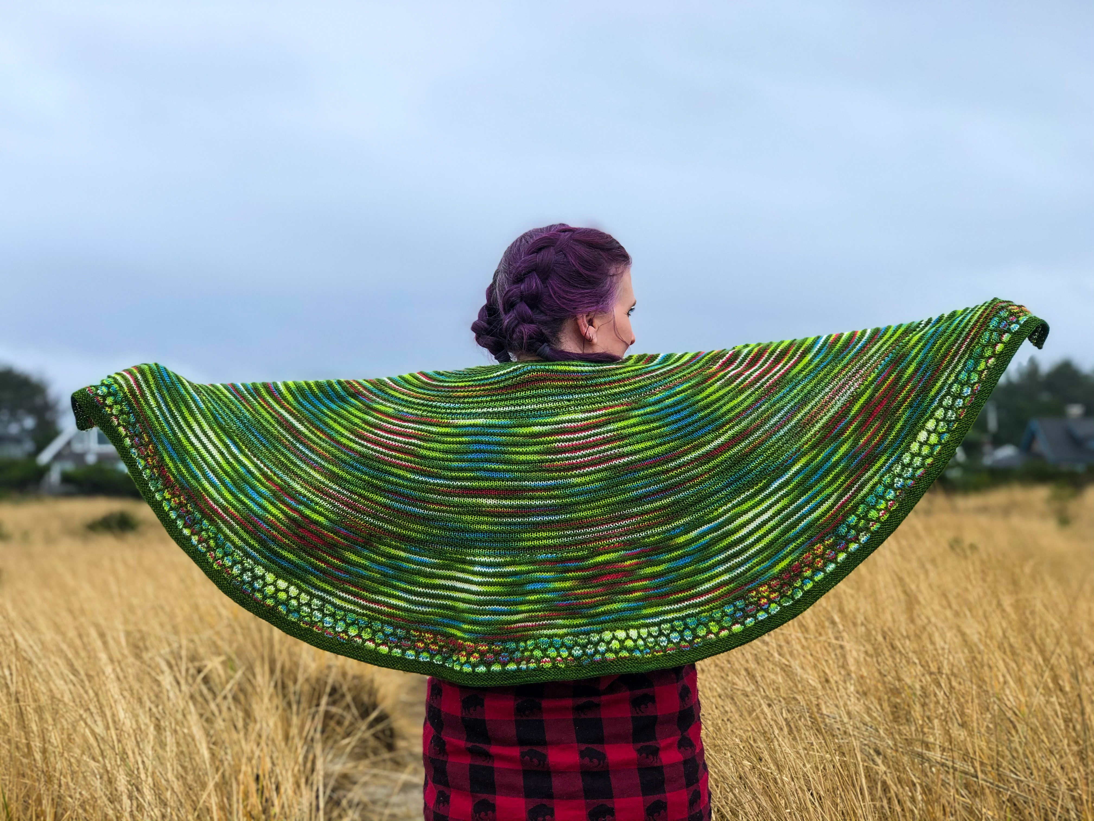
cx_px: 547
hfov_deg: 33.8
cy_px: 410
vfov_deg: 25.7
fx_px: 1801
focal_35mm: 57
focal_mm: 6.6
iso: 20
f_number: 2.8
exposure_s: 1/120
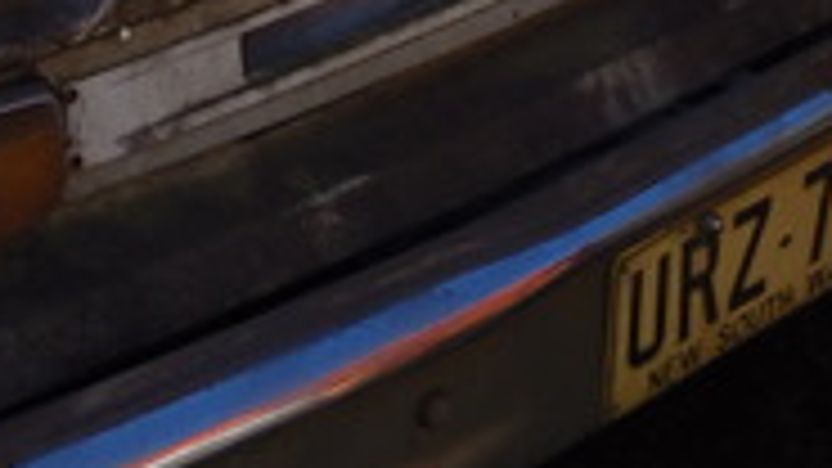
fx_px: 2603
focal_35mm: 118
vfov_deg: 9.7
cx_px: -207
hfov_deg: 17.2
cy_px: -418
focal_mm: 4.5
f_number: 3
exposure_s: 1/800
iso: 100
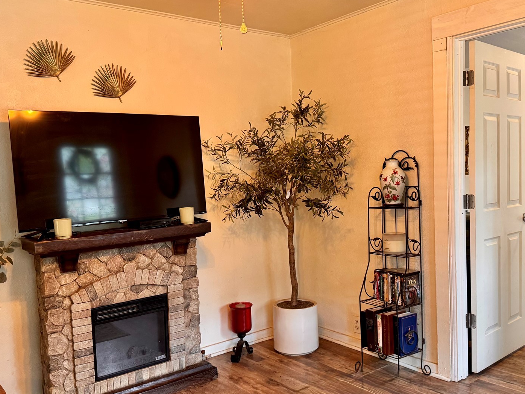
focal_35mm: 33
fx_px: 500
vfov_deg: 42.9
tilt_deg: -4.3
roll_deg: +1.5
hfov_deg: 55.2
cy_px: 202
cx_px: 290
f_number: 1.78
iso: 250
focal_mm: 6.76
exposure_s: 1/60
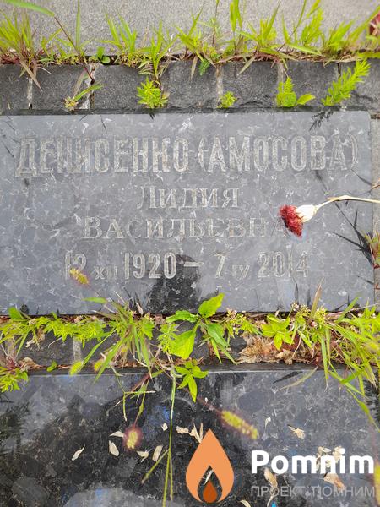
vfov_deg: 69.4
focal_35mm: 25
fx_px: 366
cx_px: 190
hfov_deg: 54.9
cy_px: 254
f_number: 2
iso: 20
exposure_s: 1/111
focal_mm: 4.6
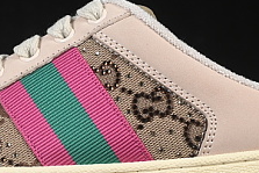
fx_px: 1936
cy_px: 27
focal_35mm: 269
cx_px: 80
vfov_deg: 5.1
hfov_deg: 7.6
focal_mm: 50
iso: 160
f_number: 8
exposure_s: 1/80
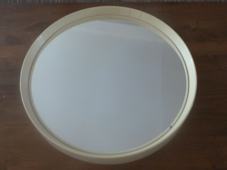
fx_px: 216
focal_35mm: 33
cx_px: 114
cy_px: 85
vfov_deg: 42.9
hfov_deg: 55.4
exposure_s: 1/8
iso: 400
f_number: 3
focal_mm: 5.8
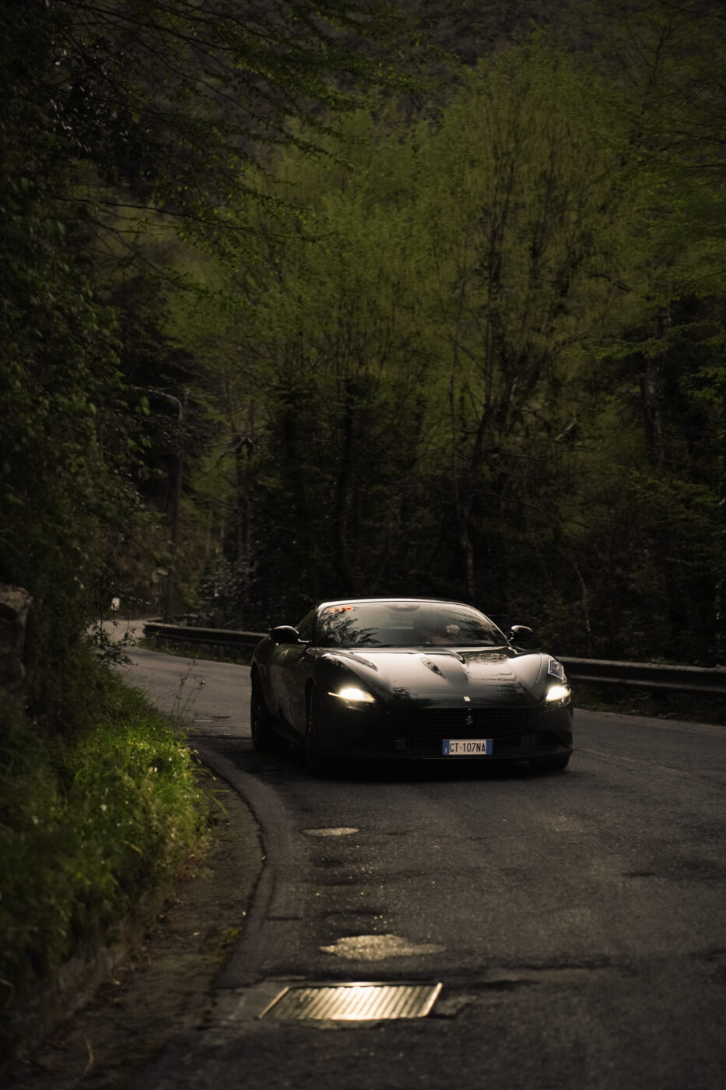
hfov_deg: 18.2
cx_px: 363
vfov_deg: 27.0
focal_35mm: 75
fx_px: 2269
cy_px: 545
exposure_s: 1/400
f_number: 2.8
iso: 2500
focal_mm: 75
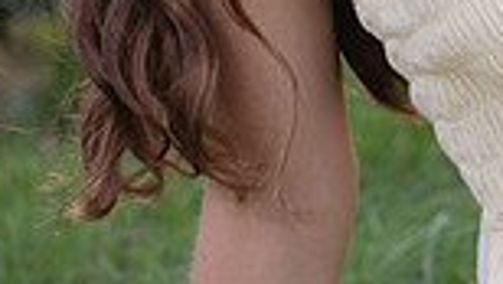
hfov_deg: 4.0
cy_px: -539
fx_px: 7277
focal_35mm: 545
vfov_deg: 2.2
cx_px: 426
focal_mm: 138
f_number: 4.5
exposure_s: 1/125
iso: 80
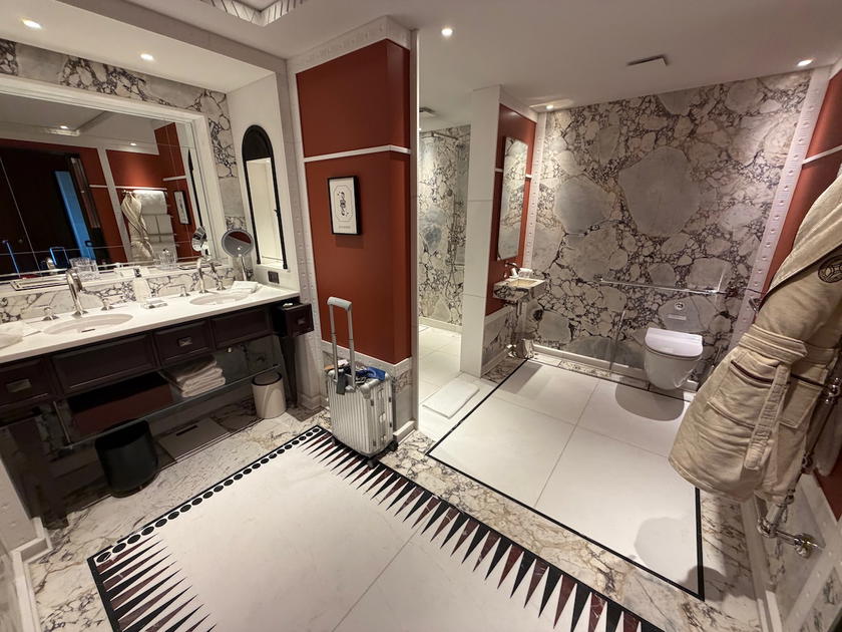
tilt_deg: -19.1
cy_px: 316
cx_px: 421
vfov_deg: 85.7
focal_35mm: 14
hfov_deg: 102.1
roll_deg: +0.2
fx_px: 341
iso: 320
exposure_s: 1/121
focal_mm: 2.22
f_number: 2.2
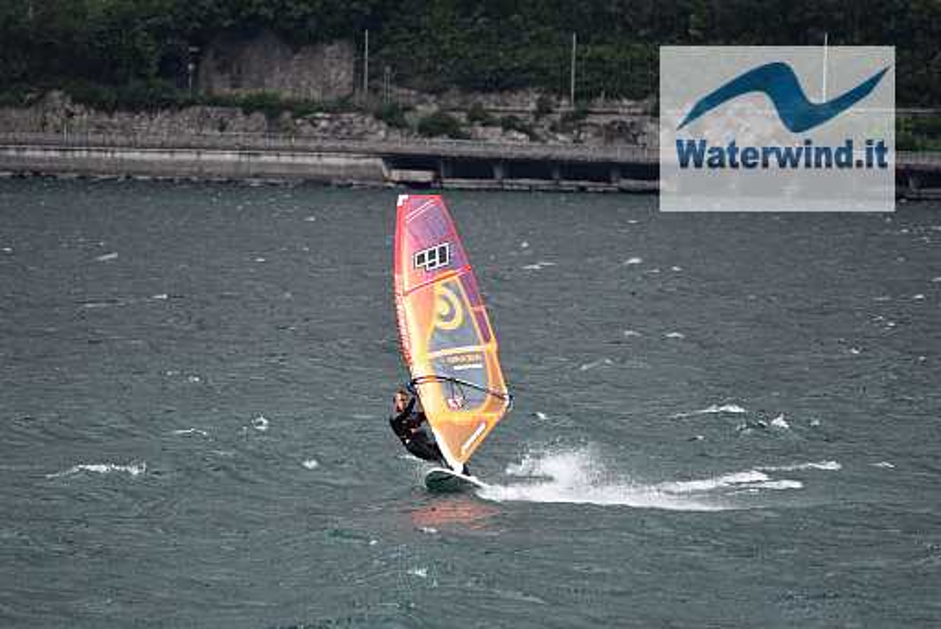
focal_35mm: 450
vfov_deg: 3.1
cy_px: 314
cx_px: 470
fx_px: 11769
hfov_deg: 4.6
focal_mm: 300
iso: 400
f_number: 5.6
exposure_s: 1/1250
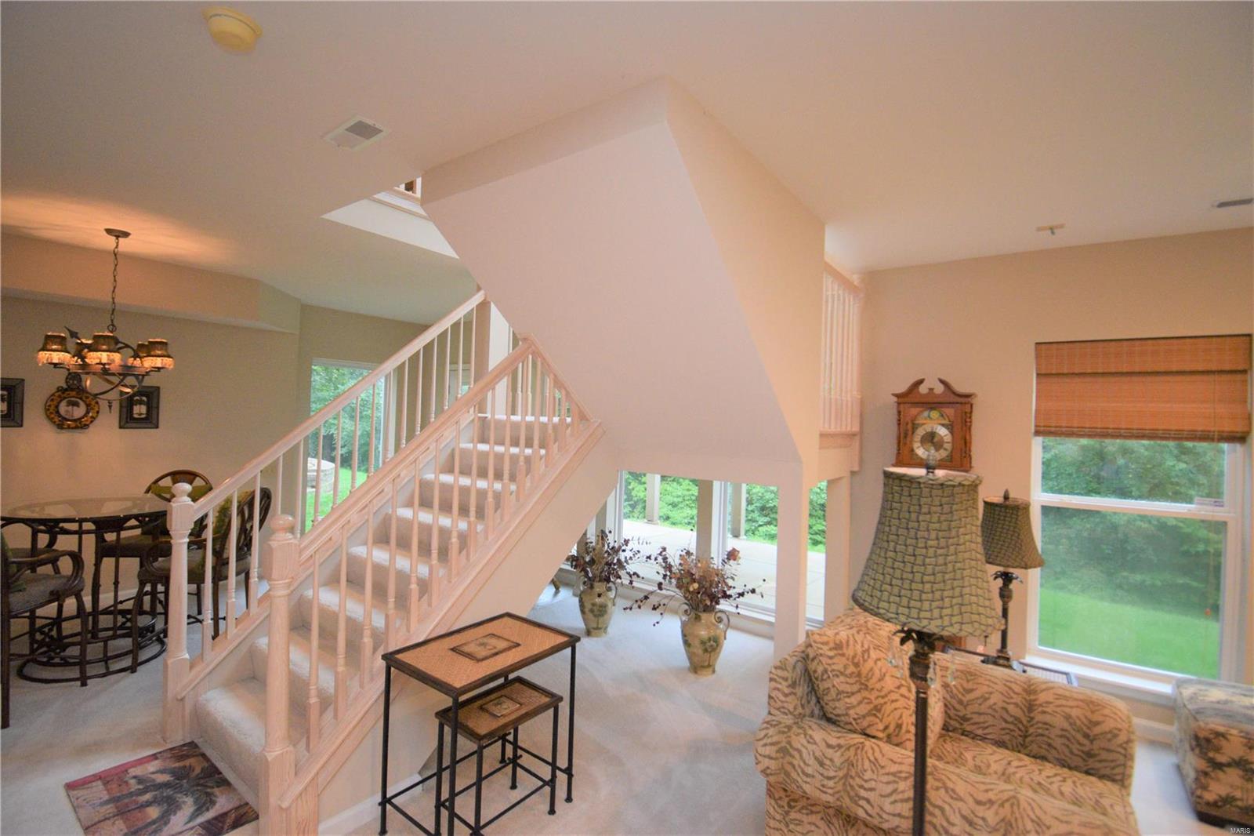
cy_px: 418
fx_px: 522
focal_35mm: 15
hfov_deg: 100.4
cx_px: 627
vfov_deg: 77.3
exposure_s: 1/60
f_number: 4.5
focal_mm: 10
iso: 2500
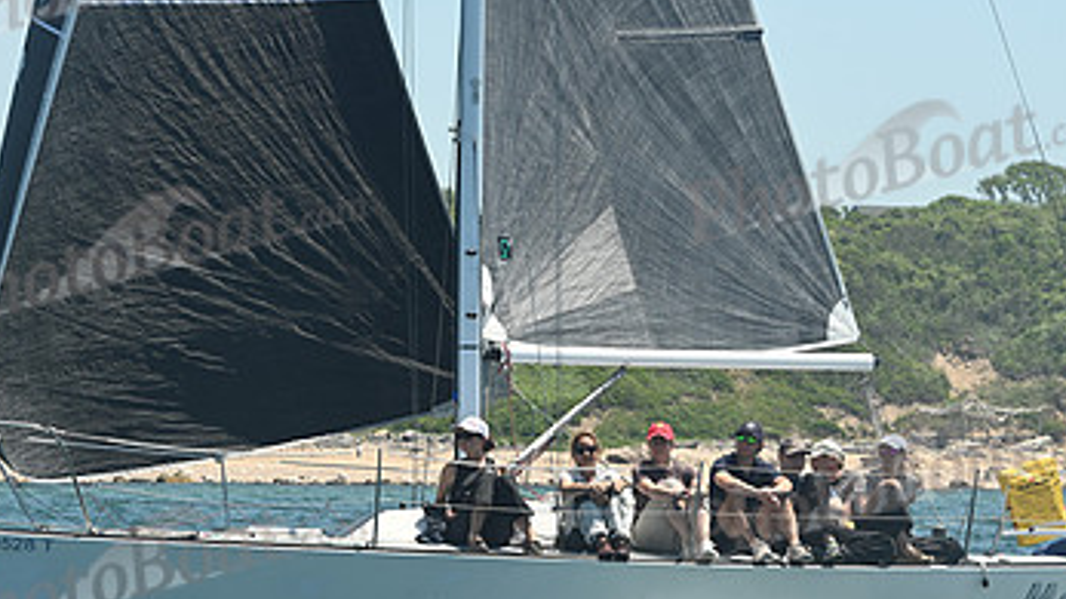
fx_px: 6189
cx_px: 528
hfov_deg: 9.8
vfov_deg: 5.5
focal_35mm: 219
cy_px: 367
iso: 320
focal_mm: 125
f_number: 7.1
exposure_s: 1/1000
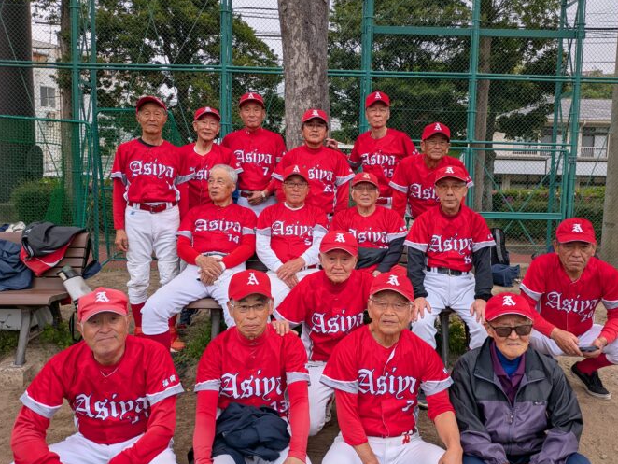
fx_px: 518
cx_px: 338
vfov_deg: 48.3
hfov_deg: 61.5
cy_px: 227
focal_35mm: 29
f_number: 1.89
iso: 44
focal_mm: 5.43
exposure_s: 1/658
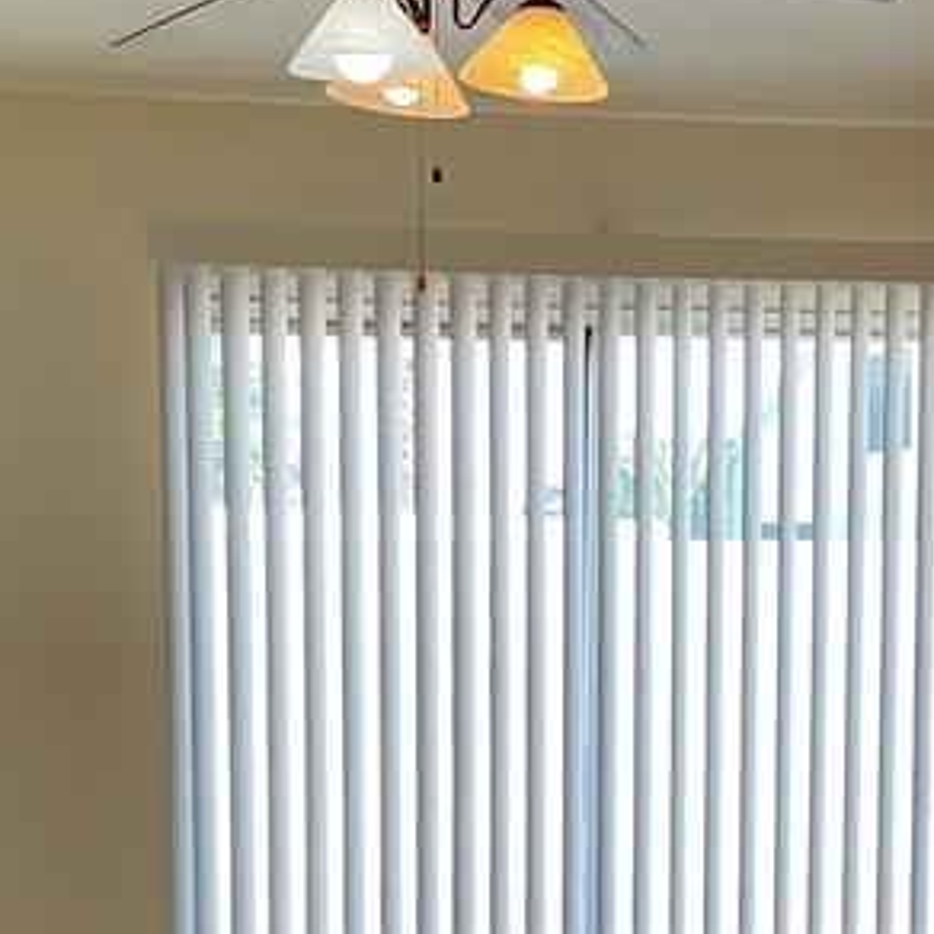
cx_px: 403
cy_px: 848
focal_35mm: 90
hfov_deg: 19.3
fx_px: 2747
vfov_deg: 18.9
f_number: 1.8
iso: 40
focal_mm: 3
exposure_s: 1/60
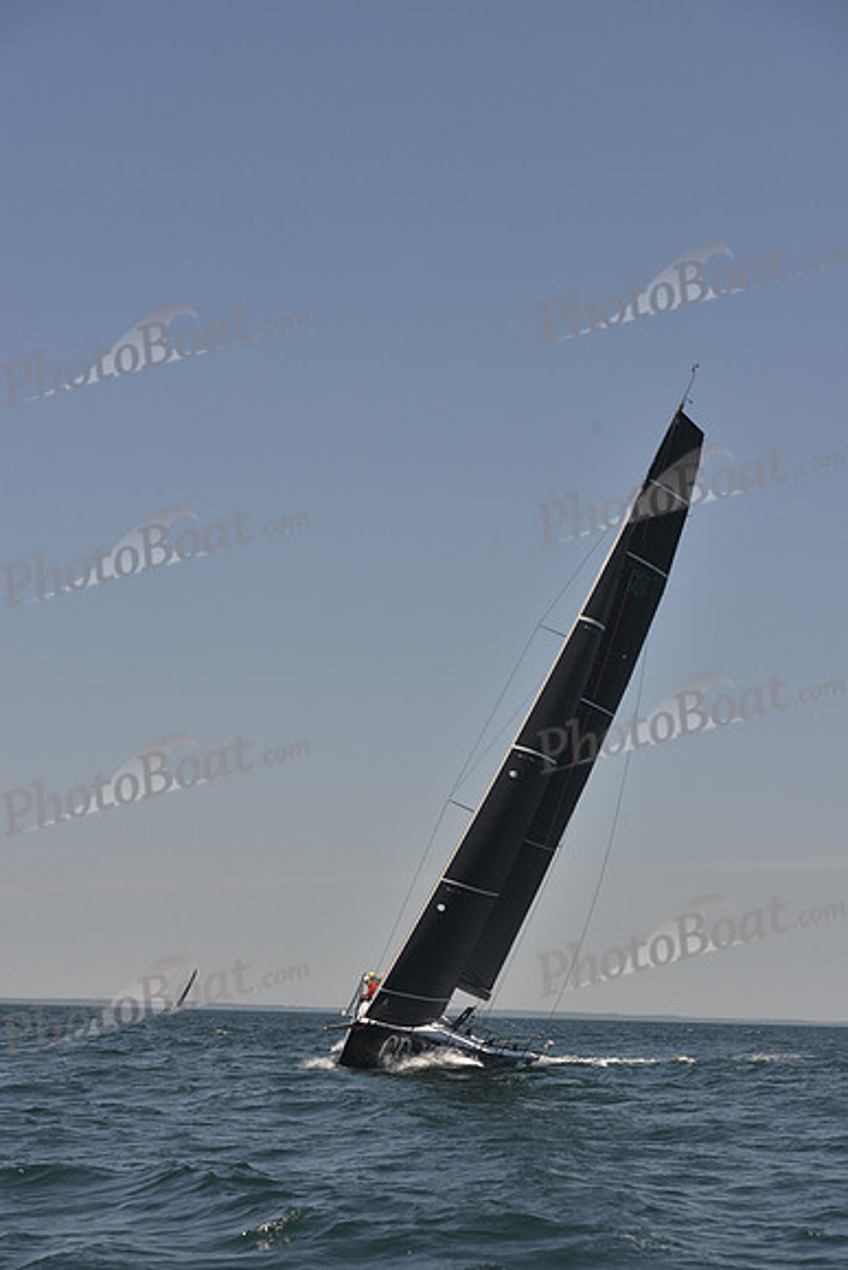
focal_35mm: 75
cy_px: 635
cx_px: 424
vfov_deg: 27.0
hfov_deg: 18.2
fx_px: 2648
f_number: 8
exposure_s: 1/800
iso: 400
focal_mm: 75
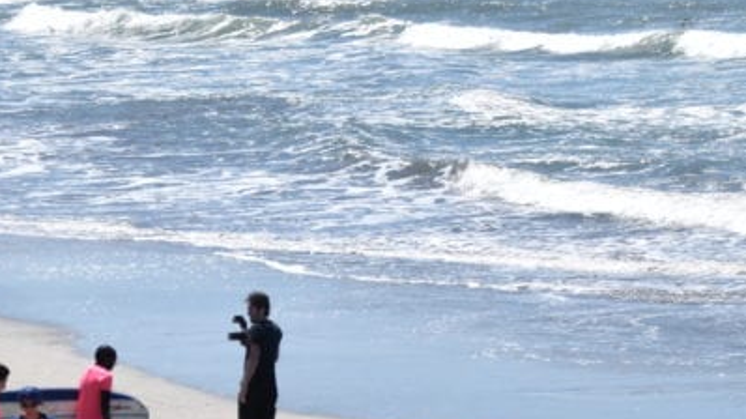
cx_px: 161
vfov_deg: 4.8
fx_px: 4943
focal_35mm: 250
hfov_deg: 8.6
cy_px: 508
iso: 200
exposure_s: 1/800
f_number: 7.1
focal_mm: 62
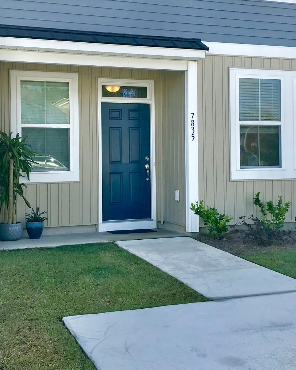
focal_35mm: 53
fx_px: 580
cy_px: 151
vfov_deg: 35.3
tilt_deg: +1.6
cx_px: 161
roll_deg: +0.2
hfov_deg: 28.6
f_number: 1.8
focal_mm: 3.99
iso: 20
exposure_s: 1/1088
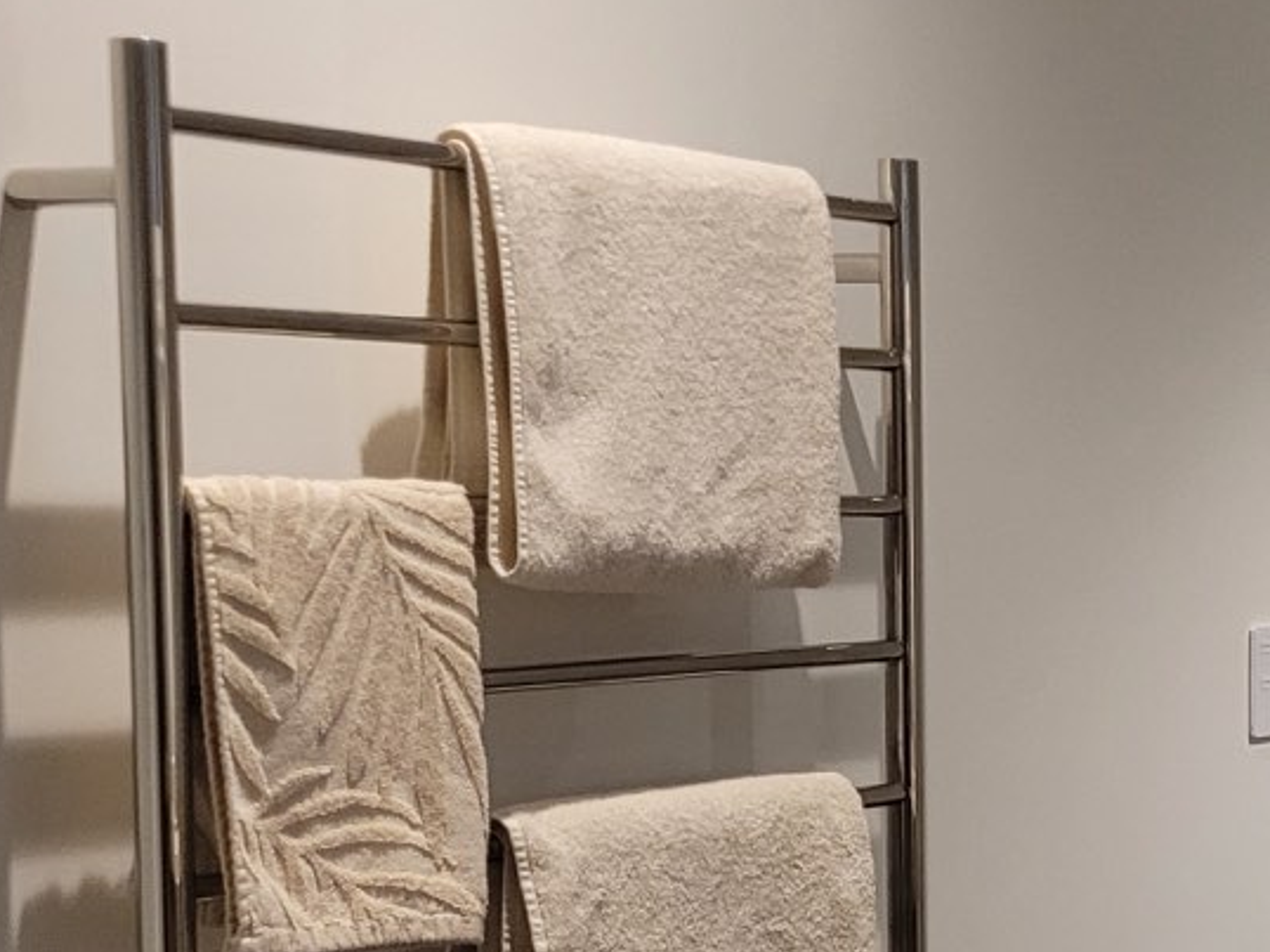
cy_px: 770
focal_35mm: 87
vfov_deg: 16.8
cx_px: 2091
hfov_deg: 18.8
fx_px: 3190
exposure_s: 1/100
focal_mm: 5.4
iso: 250
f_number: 1.8
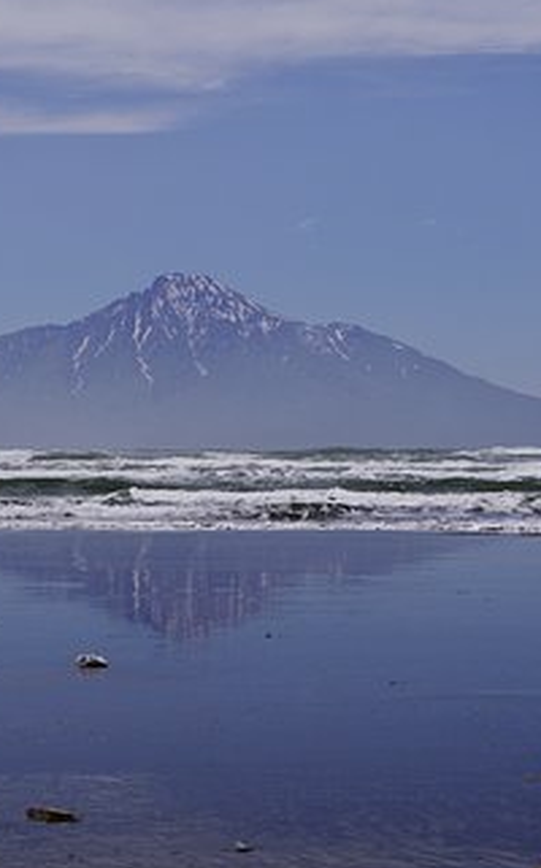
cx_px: 262
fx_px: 2766
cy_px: 427
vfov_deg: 17.8
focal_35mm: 117
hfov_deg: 11.2
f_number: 11
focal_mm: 48
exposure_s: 1/250
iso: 200
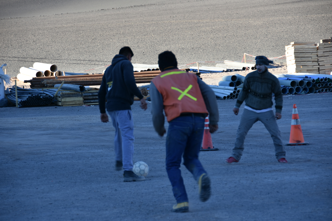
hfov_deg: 13.0
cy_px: 110
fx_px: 1452
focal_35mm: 158
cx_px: 166
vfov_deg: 8.7
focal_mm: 105
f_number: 5.3
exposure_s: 1/100
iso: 100
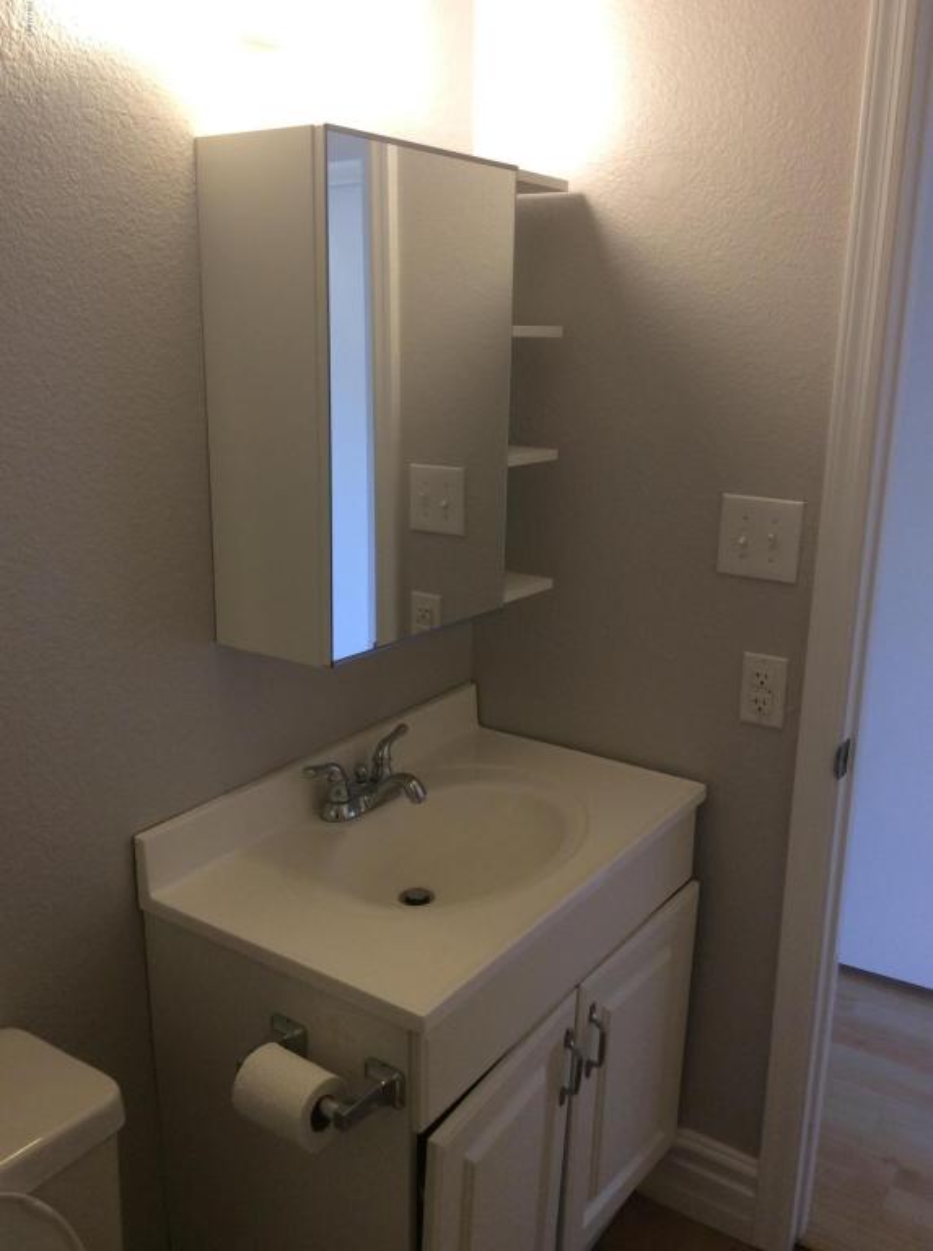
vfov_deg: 56.9
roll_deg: +0.5
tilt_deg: -16.6
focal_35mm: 32
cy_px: 626
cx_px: 466
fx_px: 1154
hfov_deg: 44.0
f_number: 2.4
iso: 40
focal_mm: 3.3
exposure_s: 1/24
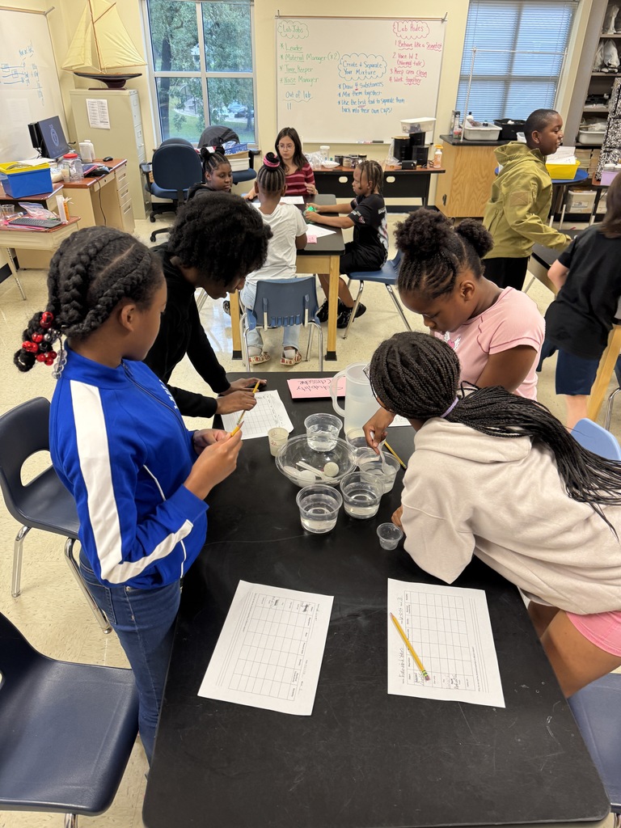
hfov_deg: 56.8
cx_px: 310
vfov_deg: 71.6
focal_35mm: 24
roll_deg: +2.6
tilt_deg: -34.8
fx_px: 574
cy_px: 414
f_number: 1.78
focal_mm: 6.76
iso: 125
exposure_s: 1/60
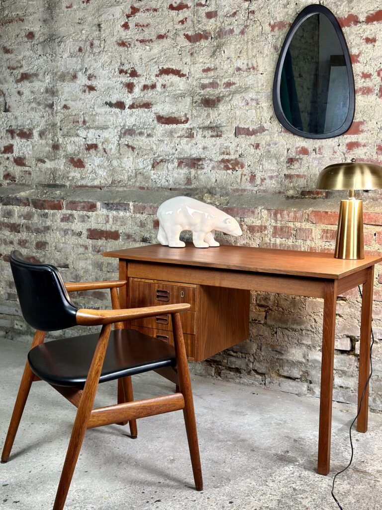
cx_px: 191
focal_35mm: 48
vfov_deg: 39.7
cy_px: 255
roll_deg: -1.1
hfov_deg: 30.3
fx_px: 706
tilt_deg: -7.5
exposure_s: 1/50
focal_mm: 6.86
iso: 160
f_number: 1.78
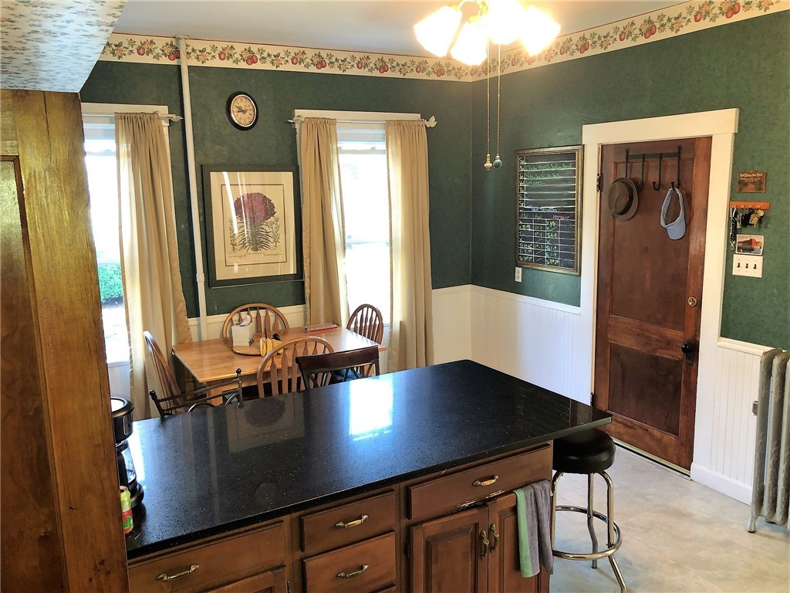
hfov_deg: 63.4
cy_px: 296
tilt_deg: -10.5
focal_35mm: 28
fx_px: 639
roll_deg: +1.4
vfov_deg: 49.7
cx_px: 395
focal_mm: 3.99
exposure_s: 1/12
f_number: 1.8
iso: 50
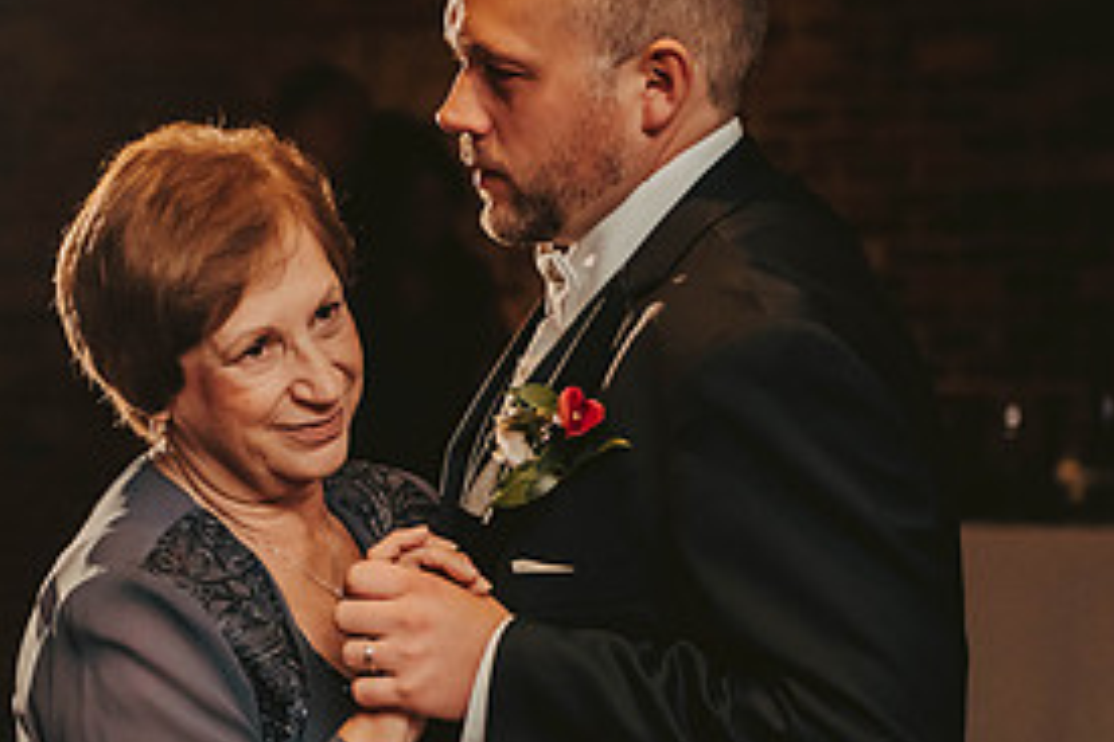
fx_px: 4548
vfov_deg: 9.3
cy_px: 554
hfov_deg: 13.9
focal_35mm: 147
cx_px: 226
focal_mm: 70
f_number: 3.2
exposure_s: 1/200
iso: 2000
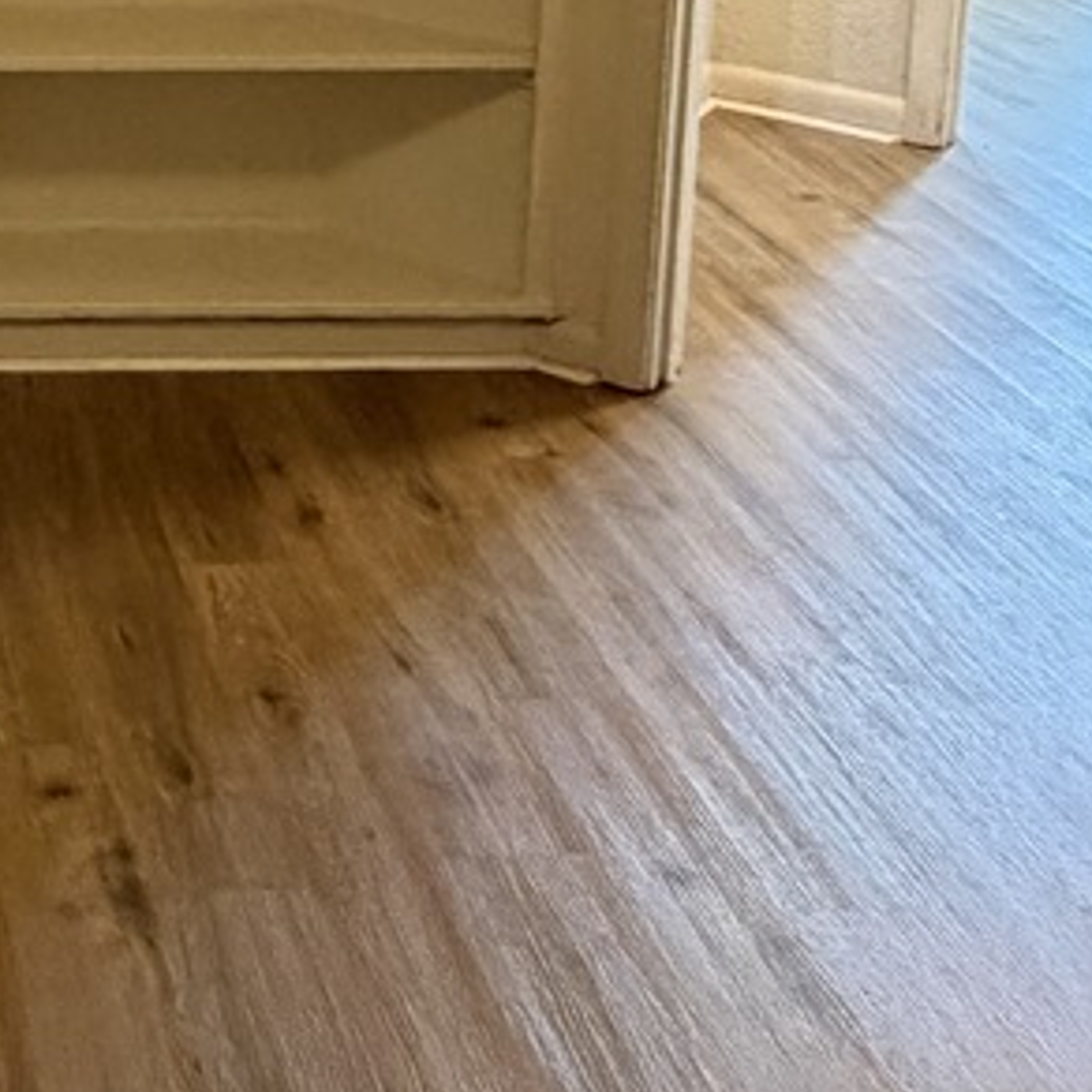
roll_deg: -0.7
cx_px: -146
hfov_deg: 25.8
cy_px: -266
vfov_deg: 25.0
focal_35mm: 61
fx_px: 2177
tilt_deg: -9.3
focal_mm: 2.22
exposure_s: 1/60
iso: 640
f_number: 2.2
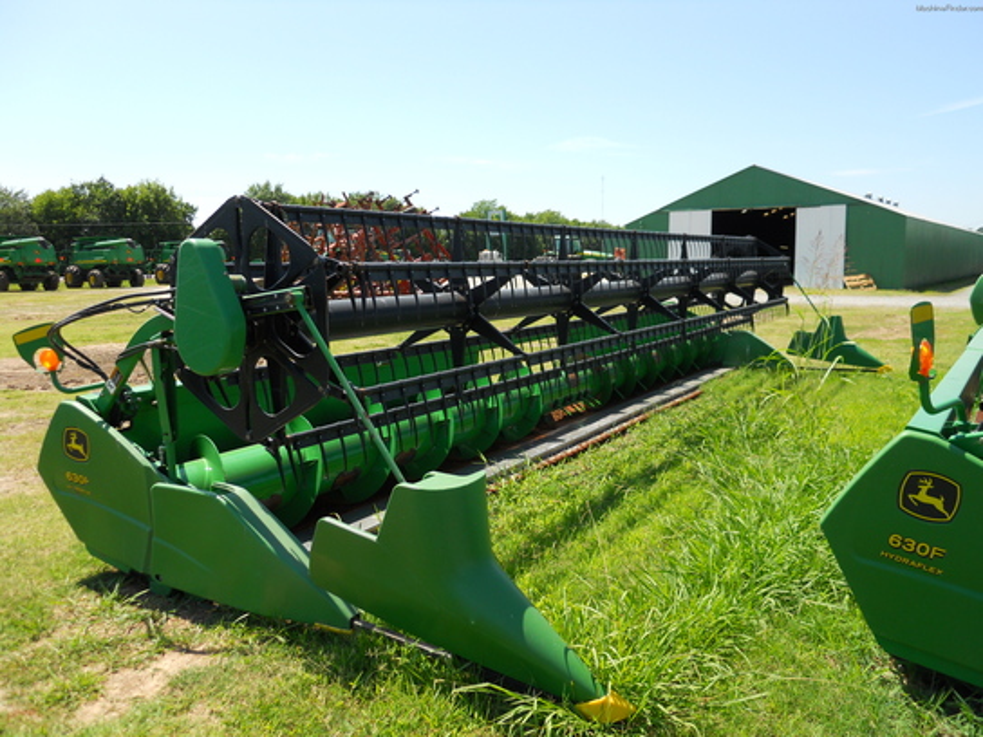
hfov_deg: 63.4
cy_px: 368
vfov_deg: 49.7
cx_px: 492
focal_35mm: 28
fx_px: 795
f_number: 2.7
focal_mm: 5
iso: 80
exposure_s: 1/640
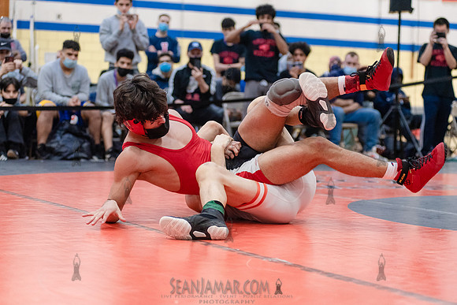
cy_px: 152
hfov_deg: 23.7
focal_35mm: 86
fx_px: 1090
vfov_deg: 15.9
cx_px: 228
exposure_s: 1/400
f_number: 3.5
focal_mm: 80
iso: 4000
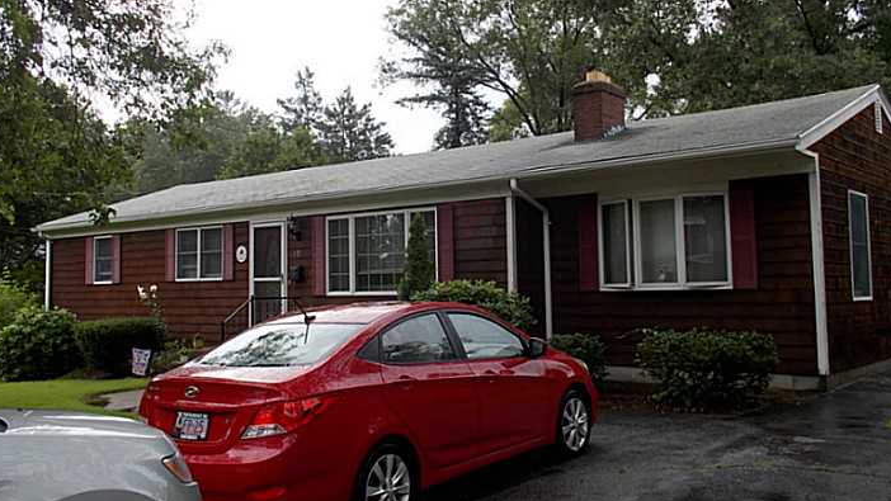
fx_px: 851
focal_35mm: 36
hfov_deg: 55.3
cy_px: 216
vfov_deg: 32.8
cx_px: 449
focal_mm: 4.1
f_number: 3.3
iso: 80
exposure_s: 1/125
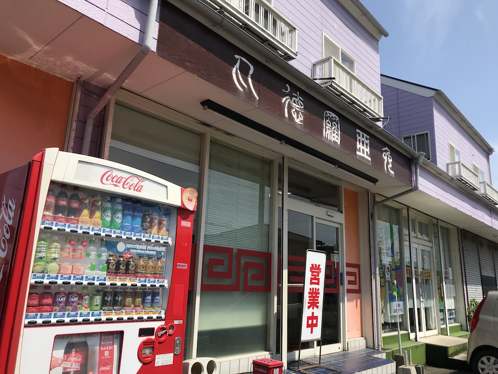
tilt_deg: +13.1
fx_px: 403
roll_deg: -0.9
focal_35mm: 28
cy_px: 187
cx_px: 249
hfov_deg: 63.4
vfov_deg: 49.7
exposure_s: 1/2336
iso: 20
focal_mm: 3.99
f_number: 1.8
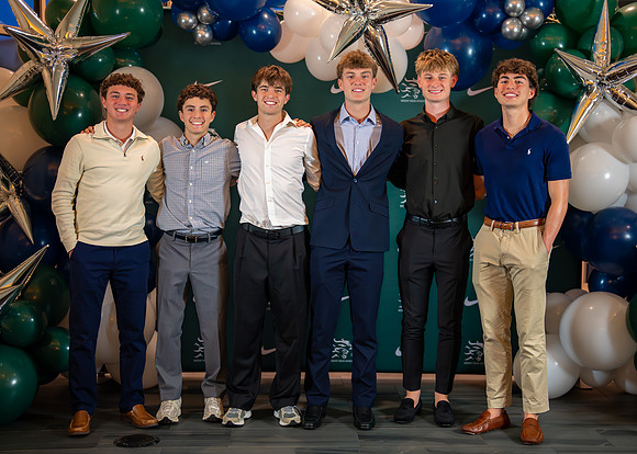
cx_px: 351
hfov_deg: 36.0
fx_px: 980
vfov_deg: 26.1
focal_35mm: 54
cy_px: 232
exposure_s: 1/400
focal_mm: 50
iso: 1600
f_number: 1.2
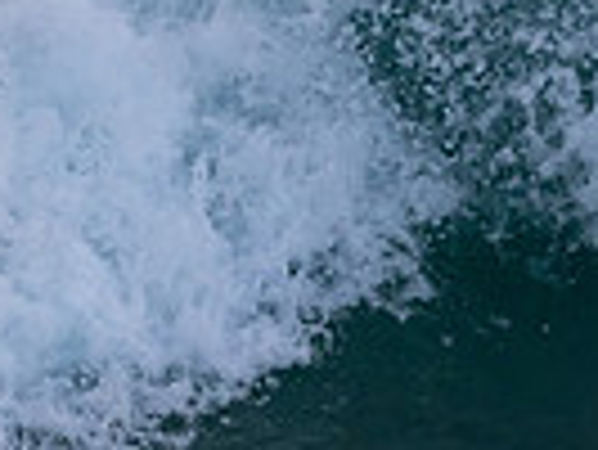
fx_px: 31573
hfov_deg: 1.1
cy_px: -178
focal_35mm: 1826
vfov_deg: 0.8
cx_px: -378
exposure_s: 1/1600
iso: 1600
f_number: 5.6
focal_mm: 290
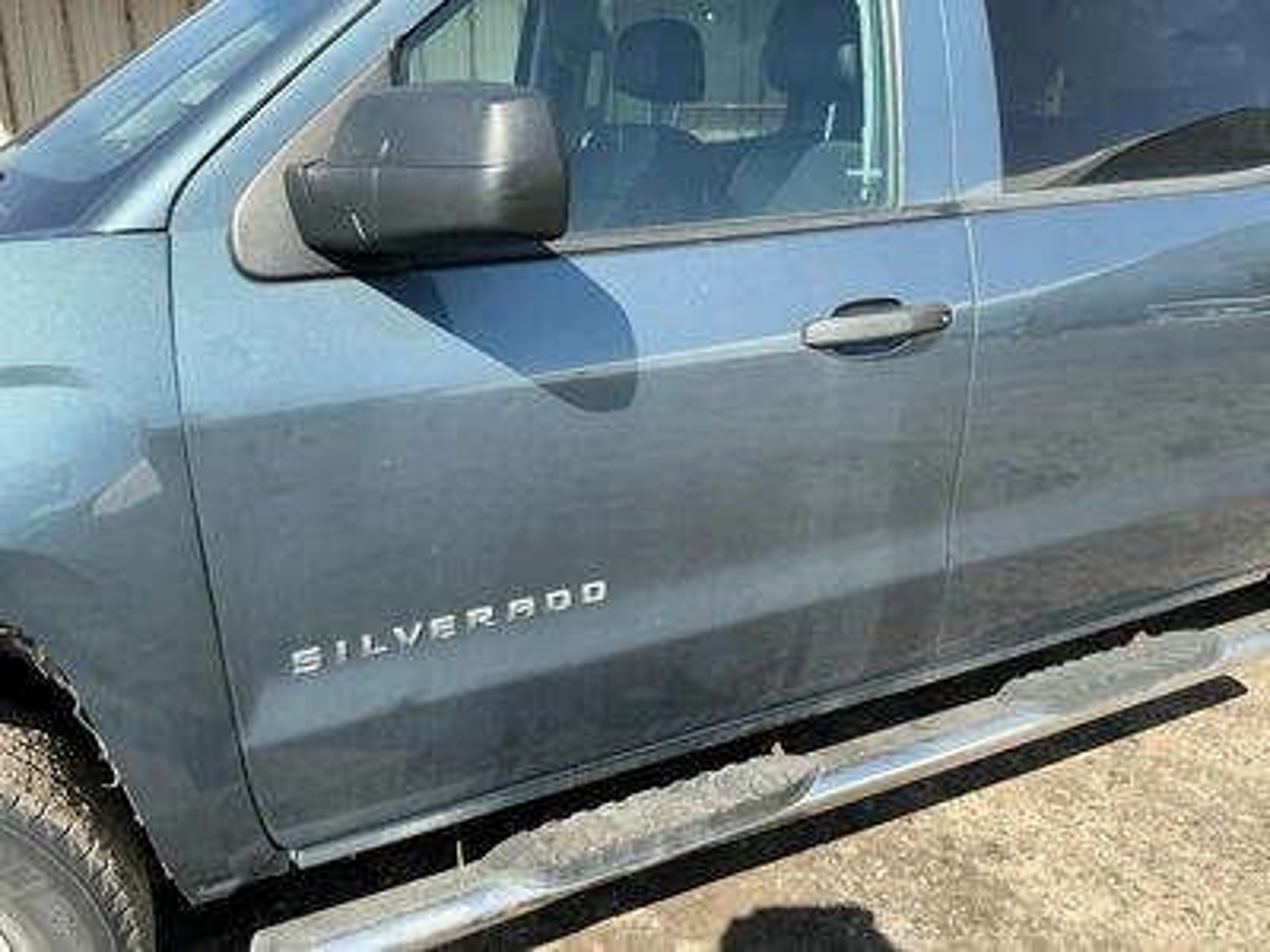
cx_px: 635
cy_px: 476
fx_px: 1027
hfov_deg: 63.4
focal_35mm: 28
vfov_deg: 49.7
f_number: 1.8
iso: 25
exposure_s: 1/606
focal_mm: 3
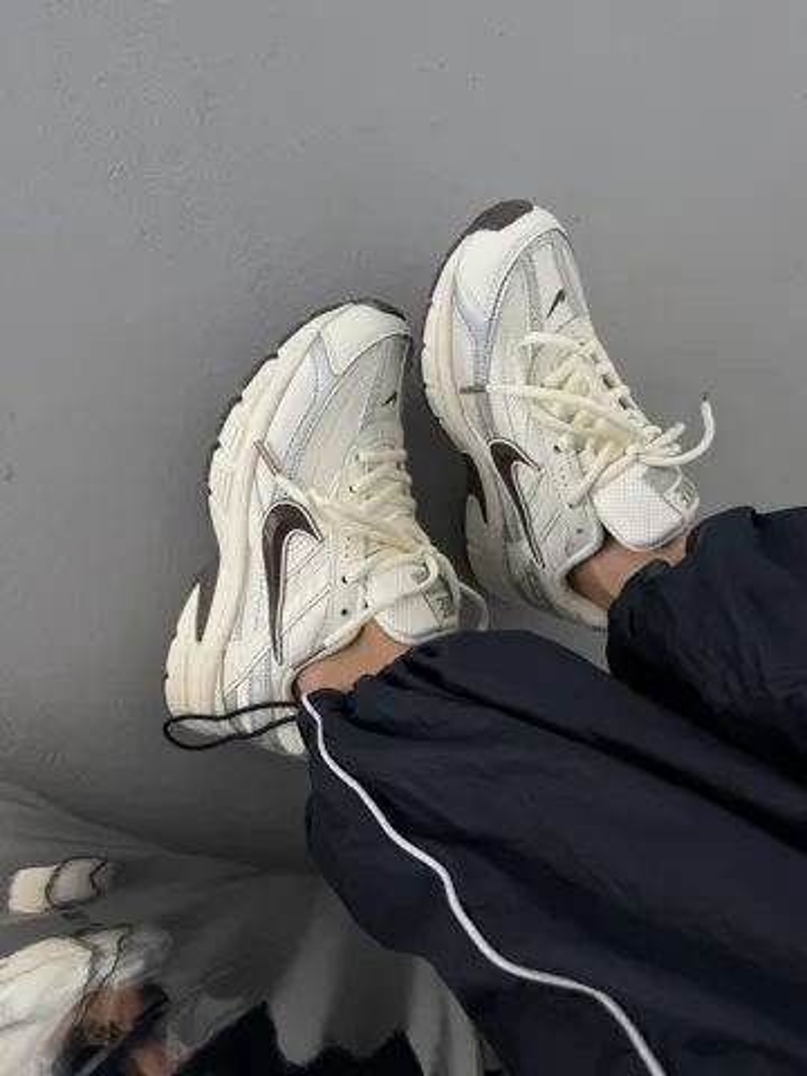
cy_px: 538
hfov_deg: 56.8
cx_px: 404
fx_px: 746
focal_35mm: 24
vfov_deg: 71.6
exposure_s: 1/121
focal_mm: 6.76
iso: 100
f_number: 1.78
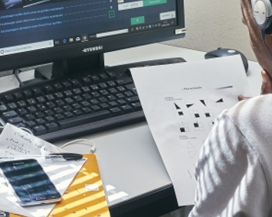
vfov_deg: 16.1
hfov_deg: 20.1
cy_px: 57
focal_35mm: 95
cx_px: 165
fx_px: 765
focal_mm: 37
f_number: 7.1
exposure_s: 1/60
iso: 640
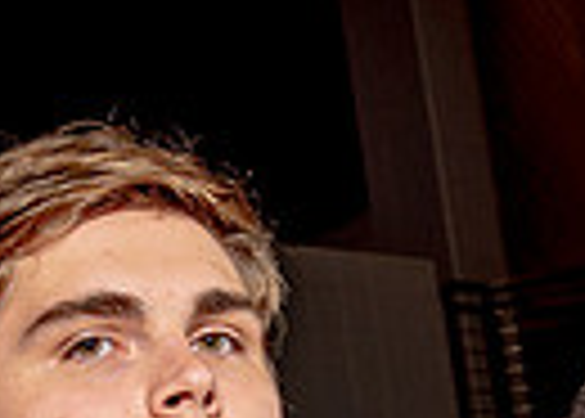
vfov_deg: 8.3
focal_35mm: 163
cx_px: 97
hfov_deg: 12.3
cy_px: 904
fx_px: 2710
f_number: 8
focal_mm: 30
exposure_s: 1/125
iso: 100
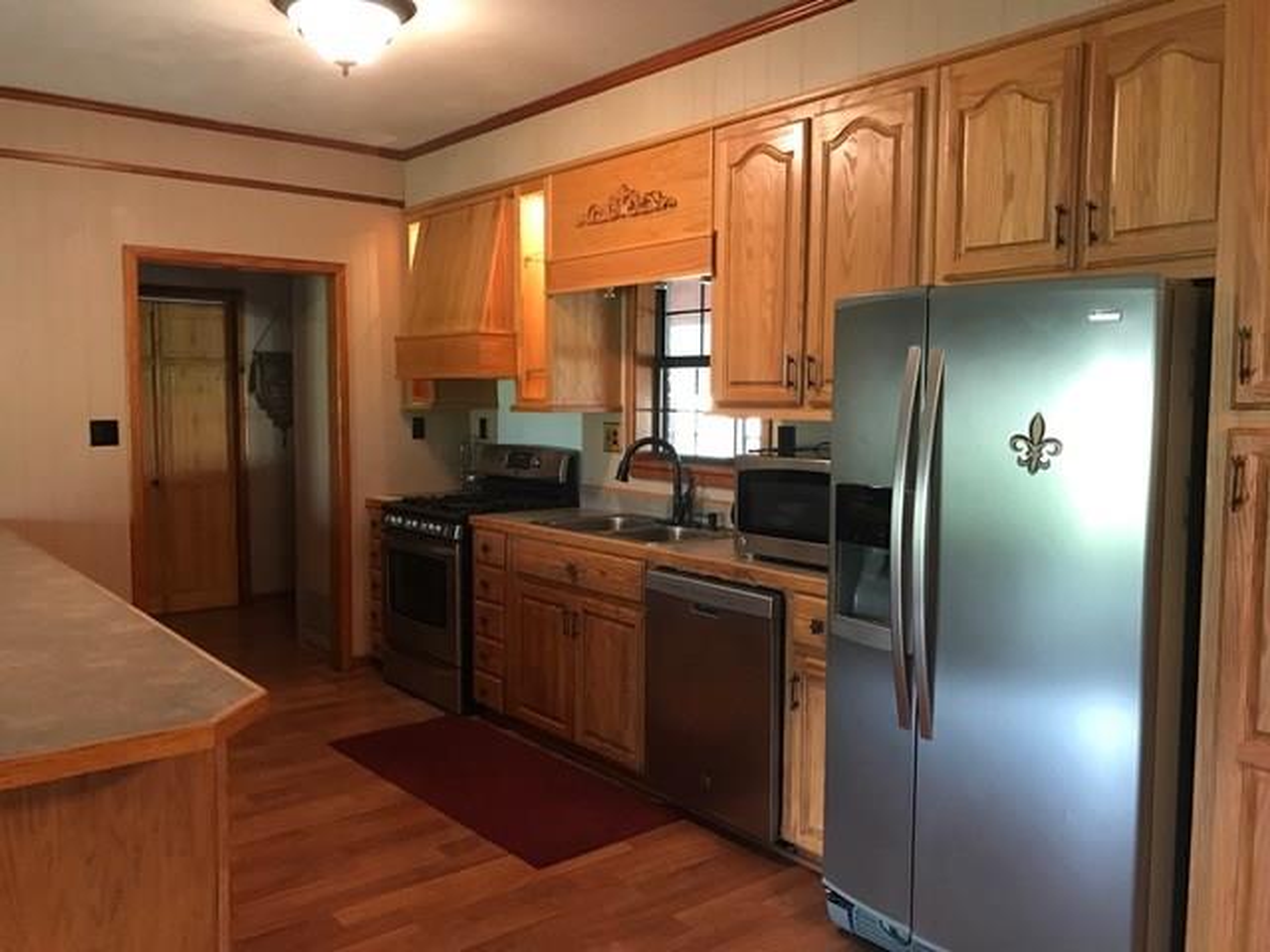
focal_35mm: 28
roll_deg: -0.2
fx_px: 1027
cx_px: 635
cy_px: 476
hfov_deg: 63.4
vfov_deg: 49.7
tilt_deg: -3.5
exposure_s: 1/11
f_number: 1.8
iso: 100
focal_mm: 3.99
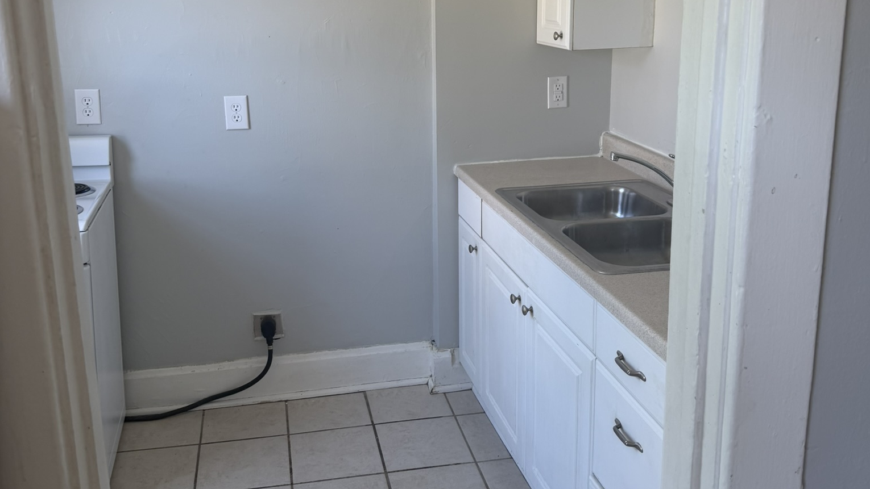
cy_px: 148
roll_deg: +1.4
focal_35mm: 35
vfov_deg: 33.3
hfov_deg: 56.6
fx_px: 807
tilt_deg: -10.0
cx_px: 434
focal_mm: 6.76
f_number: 1.78
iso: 80
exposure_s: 1/121
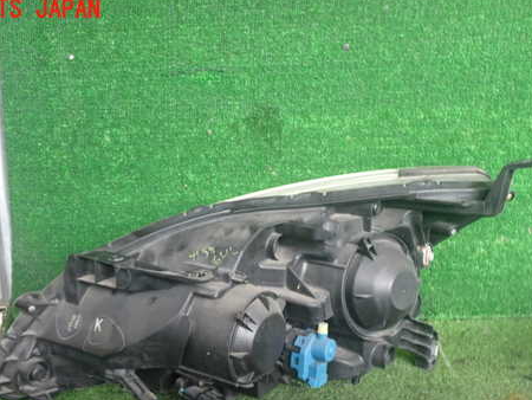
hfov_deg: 46.7
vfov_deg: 35.7
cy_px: 262
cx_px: 240
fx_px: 615
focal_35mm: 40
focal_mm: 5.4
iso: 250
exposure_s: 1/100
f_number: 2.3
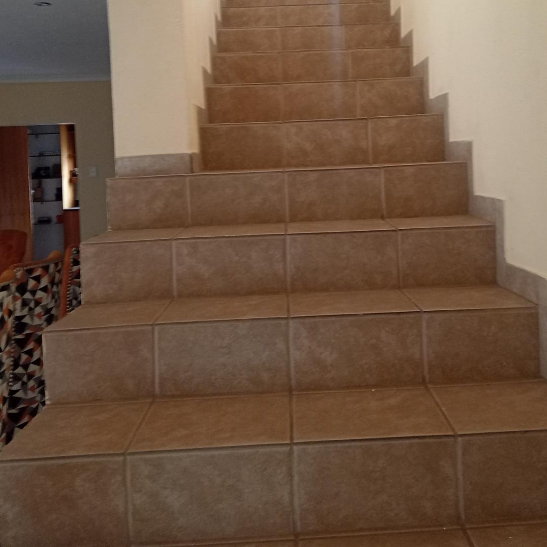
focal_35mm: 44
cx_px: 316
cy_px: 182
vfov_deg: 37.9
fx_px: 787
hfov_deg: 38.3
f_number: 1.8
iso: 1001
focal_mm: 3.98
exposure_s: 1/25
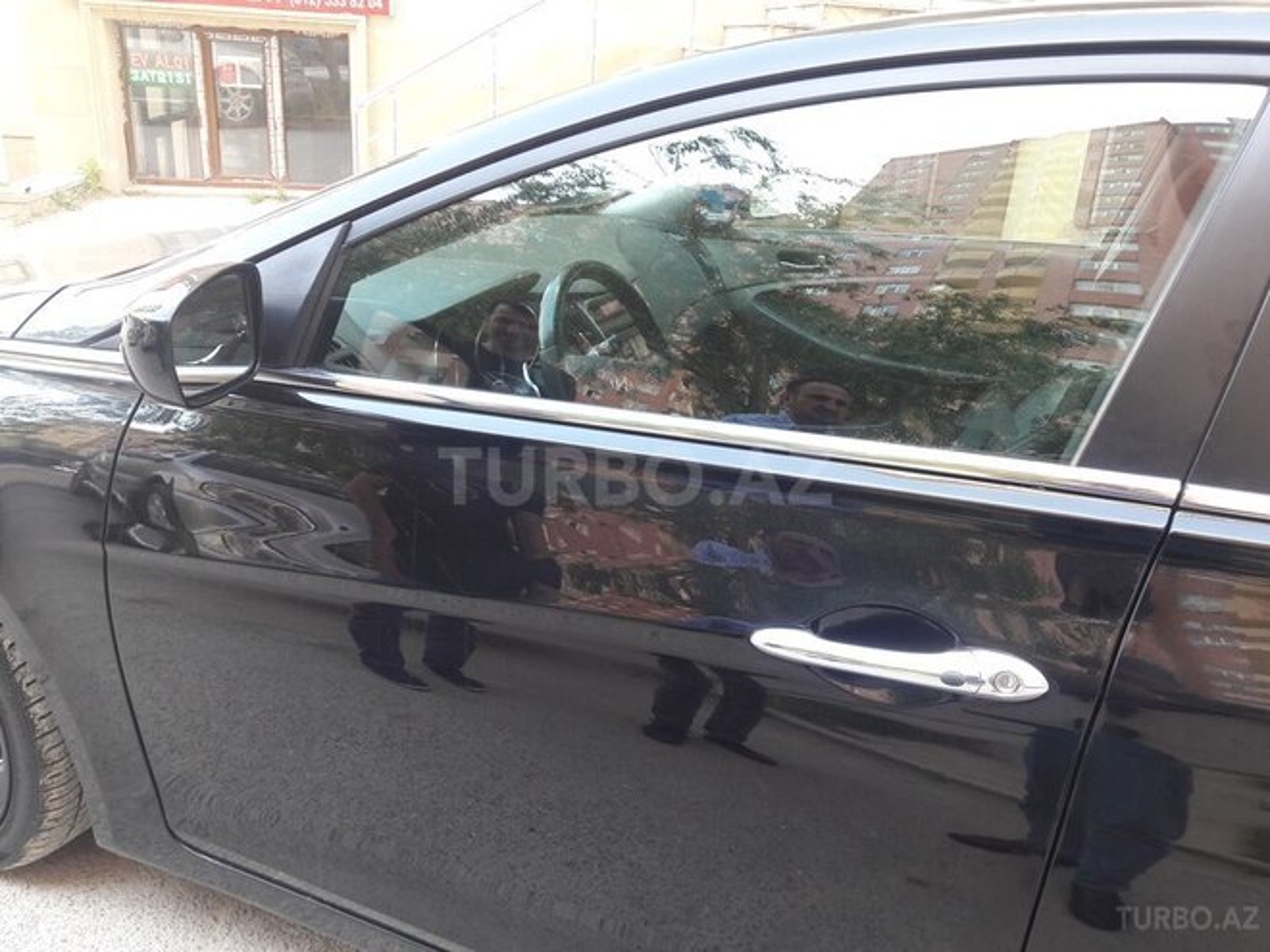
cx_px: 635
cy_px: 476
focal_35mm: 28
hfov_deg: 63.4
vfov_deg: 49.7
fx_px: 1027
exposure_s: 1/50
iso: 50
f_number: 1.9
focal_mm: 3.7
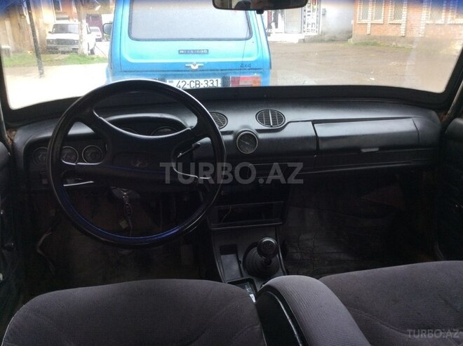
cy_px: 173
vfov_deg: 44.1
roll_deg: +1.3
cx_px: 232
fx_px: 427
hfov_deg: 56.9
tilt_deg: -20.3
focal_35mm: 32
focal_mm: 3.3
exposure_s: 1/33
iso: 40
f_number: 2.4
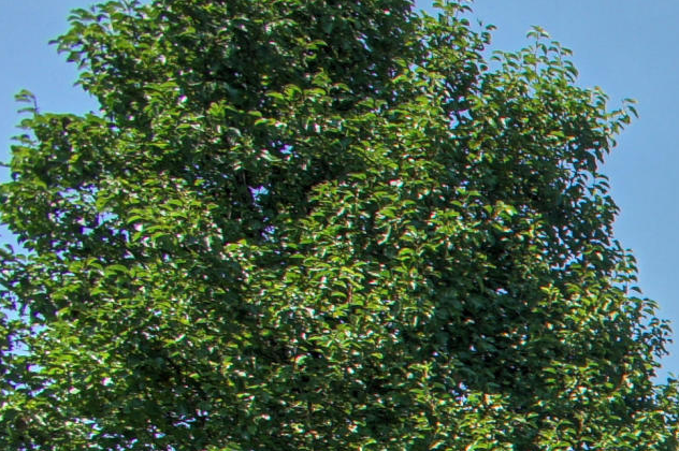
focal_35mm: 114
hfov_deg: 13.9
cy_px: 846
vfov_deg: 11.1
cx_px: 1514
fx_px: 2148
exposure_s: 1/320
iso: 200
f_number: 6.3
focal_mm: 16
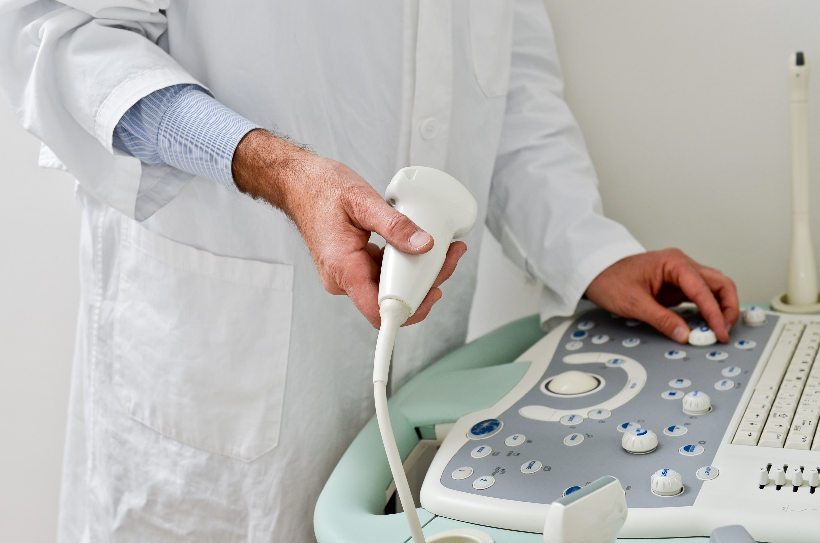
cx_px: 410
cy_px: 272
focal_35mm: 54
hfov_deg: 36.9
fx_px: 1227
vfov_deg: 25.0
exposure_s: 1/160
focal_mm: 36
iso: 100
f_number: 4
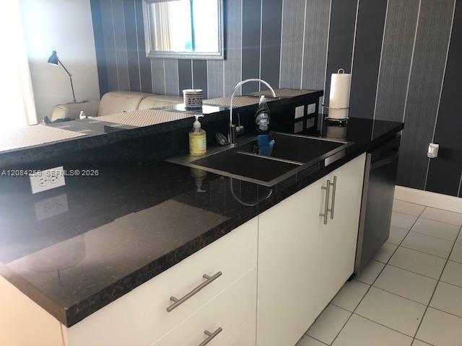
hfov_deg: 63.4
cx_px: 231
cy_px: 173
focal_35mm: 28
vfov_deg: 49.7
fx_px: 374
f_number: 1.8
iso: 25
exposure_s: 1/30
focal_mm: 3.99
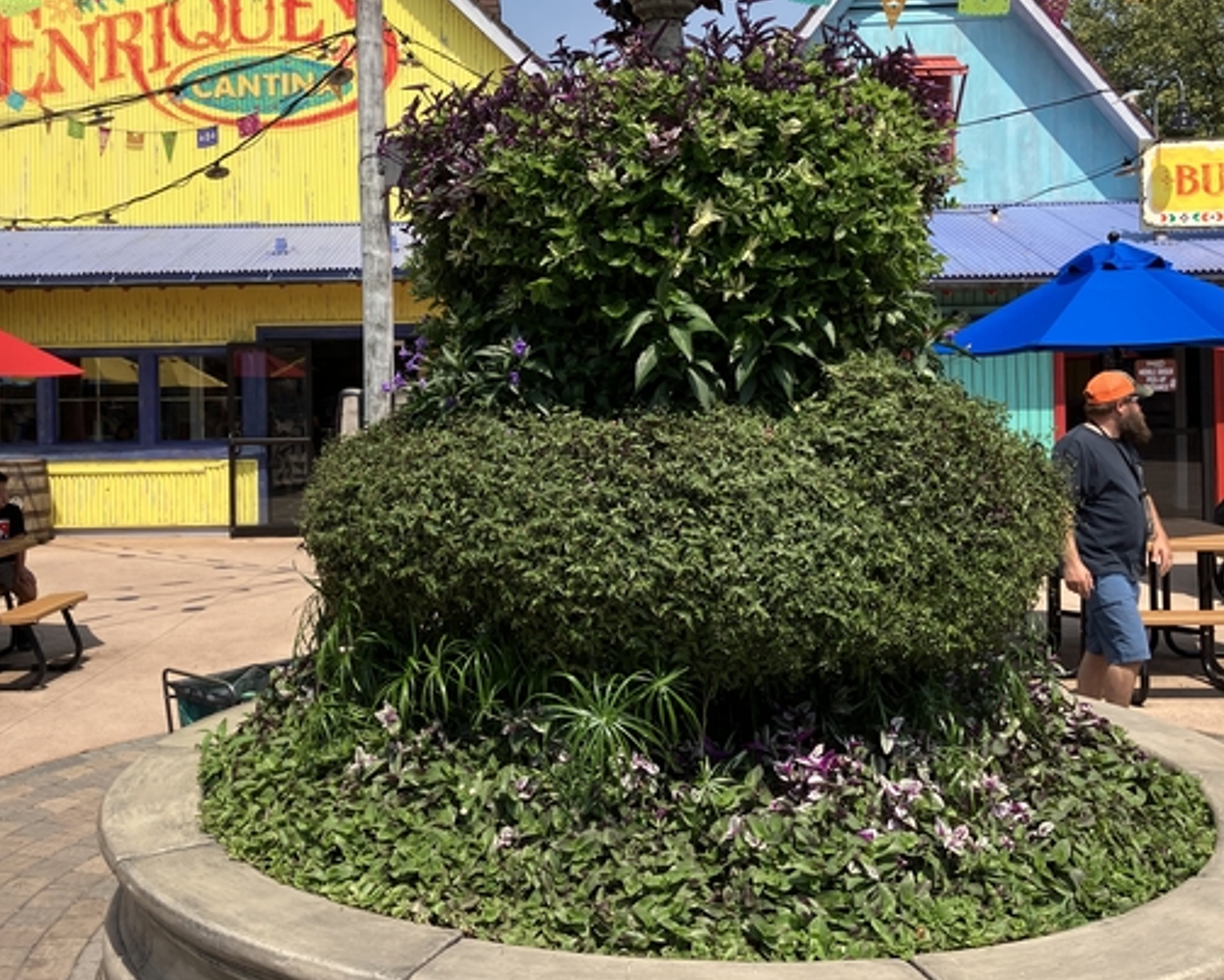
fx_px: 1377
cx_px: 465
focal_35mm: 38
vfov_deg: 38.9
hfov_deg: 47.5
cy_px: 349
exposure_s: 1/2114
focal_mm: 3.99
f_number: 1.8
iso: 32
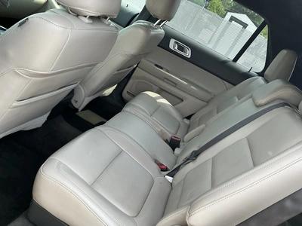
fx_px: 244
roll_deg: -33.2
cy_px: 113
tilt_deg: -22.3
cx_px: 151
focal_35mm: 28
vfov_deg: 49.7
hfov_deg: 63.4
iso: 25
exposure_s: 1/150
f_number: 1.8
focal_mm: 3
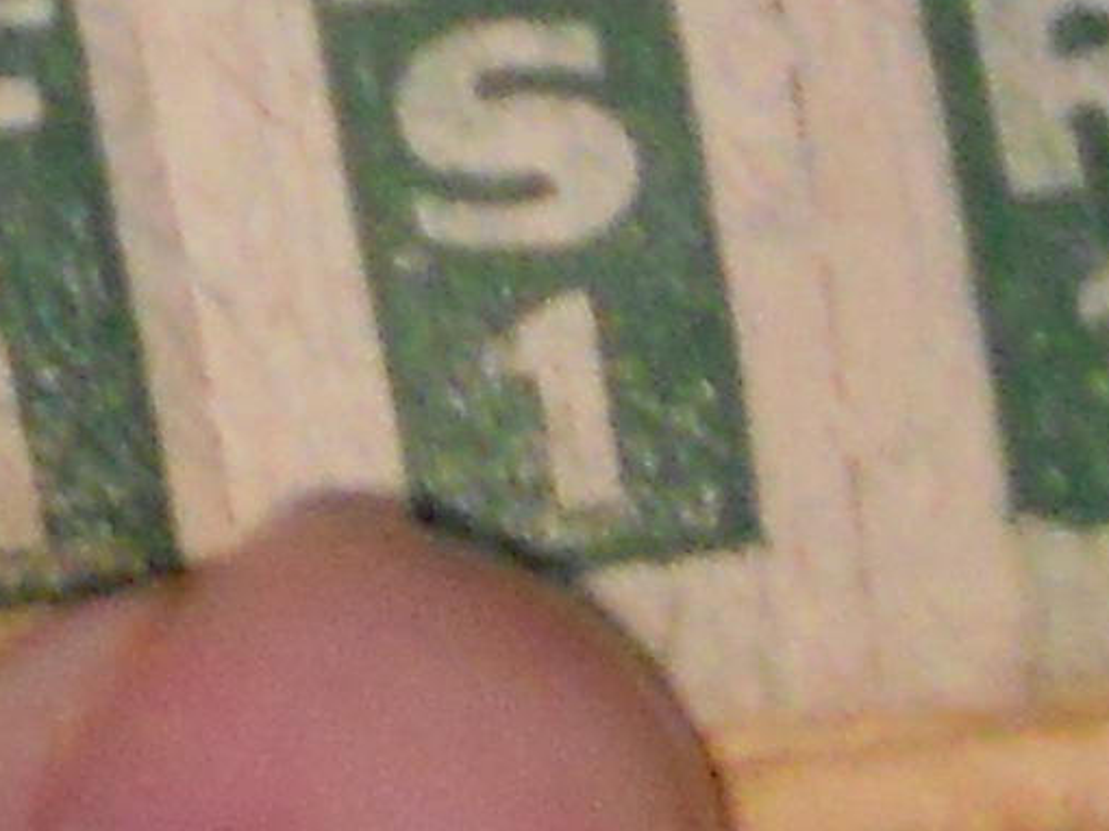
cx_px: -2616
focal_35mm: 251
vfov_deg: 5.4
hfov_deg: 6.8
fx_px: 8038
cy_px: -1980
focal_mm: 5.8
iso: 400
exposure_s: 1/25
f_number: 3.5
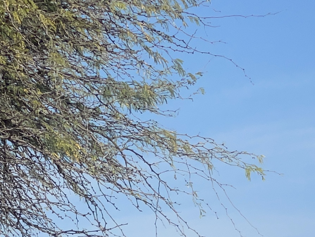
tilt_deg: +0.5
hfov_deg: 8.4
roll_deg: +3.3
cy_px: 466
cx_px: 265
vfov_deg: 6.1
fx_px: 2148
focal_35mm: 236
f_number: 2
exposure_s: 1/2398
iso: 25
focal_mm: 6
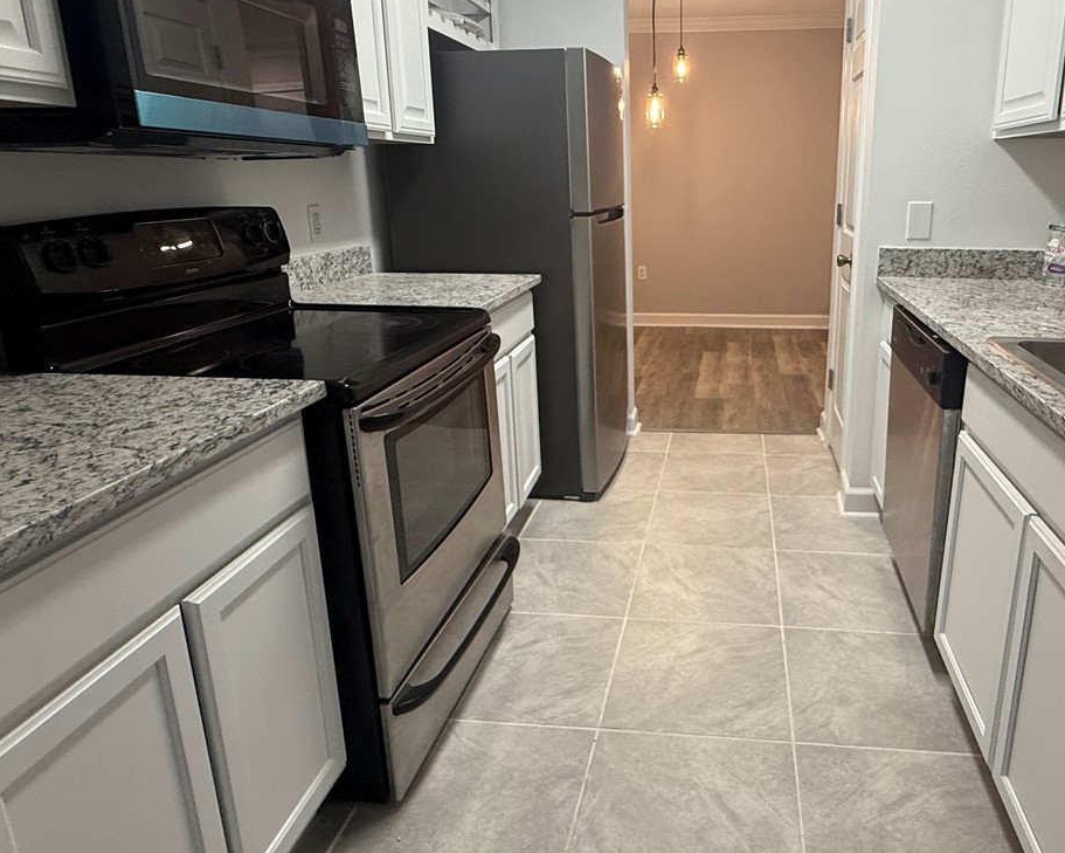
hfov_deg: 69.1
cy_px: 371
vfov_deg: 58.6
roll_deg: -1.0
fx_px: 757
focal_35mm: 24
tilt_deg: -13.7
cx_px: 671
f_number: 2.2
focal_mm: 2.22
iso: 250
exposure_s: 1/120
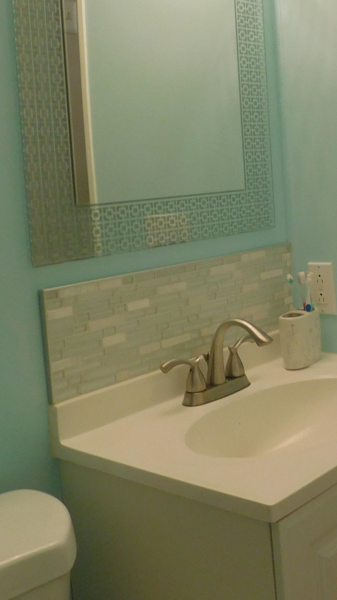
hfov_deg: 24.2
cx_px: 346
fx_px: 747
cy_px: 208
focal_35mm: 47
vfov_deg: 43.2
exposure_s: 1/30
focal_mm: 4
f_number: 3
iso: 200
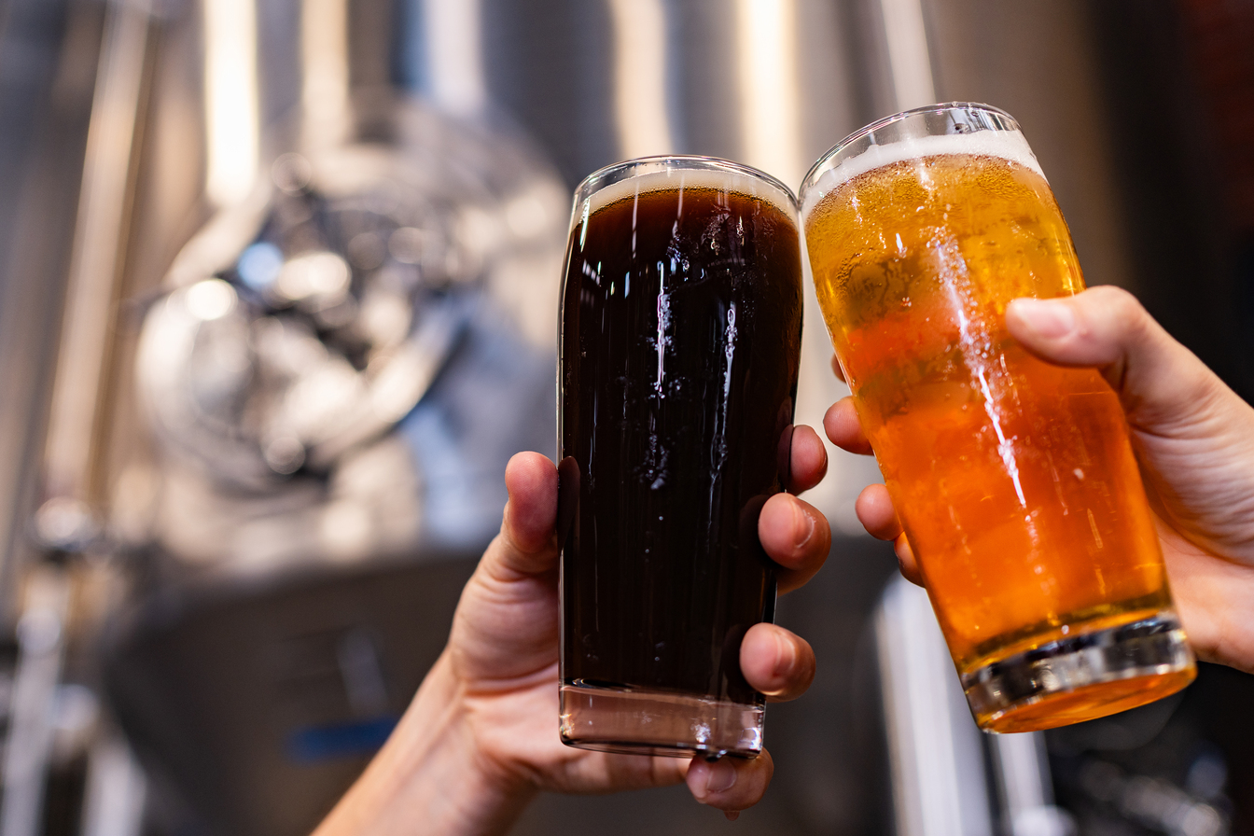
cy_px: 384
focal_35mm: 40
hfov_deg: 48.4
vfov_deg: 33.4
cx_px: 582
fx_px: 1393
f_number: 2.2
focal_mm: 35
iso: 320
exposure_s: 1/200
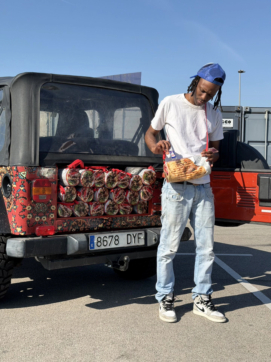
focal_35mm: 48
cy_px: 181
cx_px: 136
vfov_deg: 39.7
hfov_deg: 30.3
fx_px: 501
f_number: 1.78
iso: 80
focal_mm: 6.76
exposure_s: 1/4329
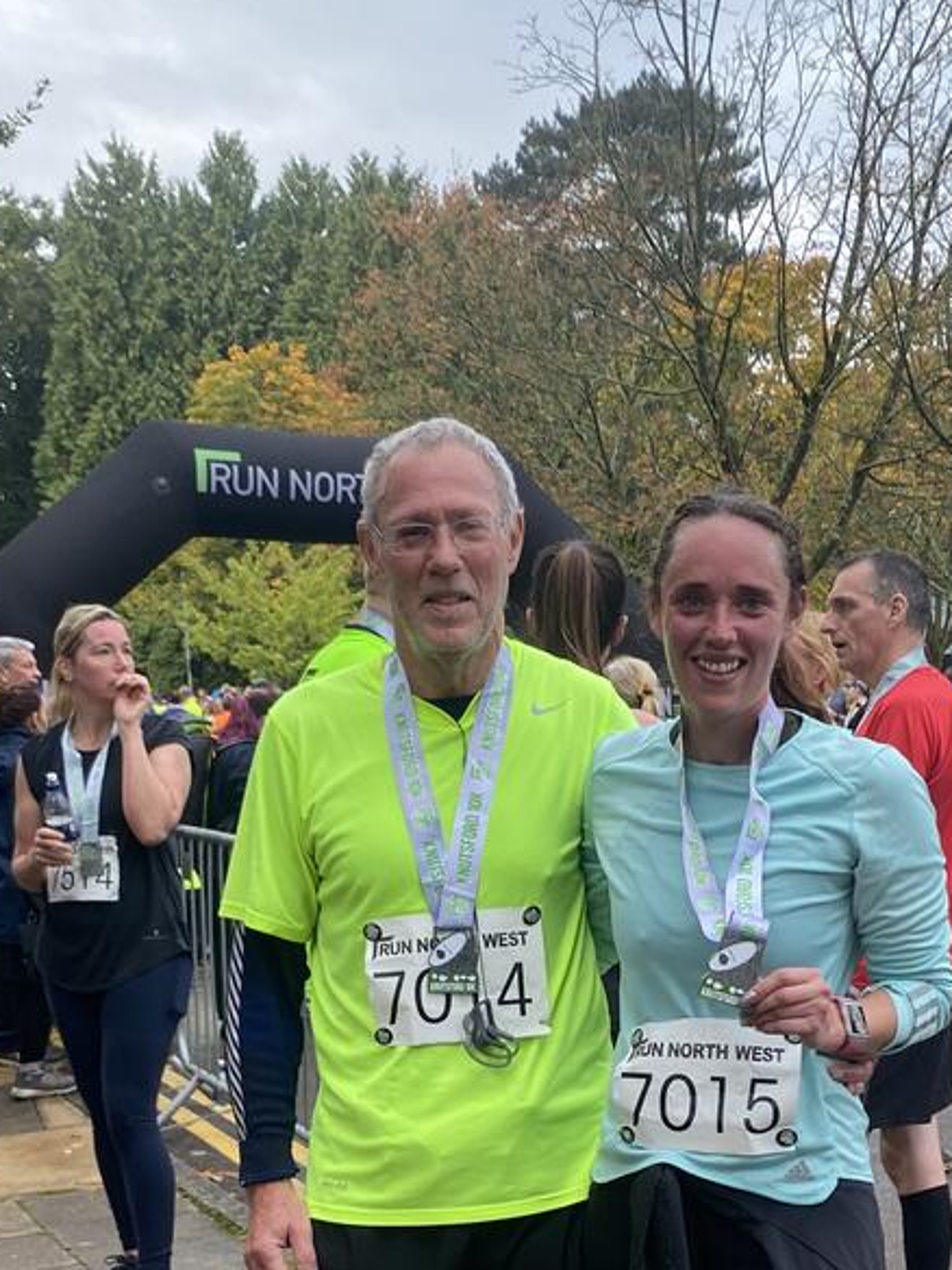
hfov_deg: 25.6
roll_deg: +0.5
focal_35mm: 57
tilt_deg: -10.3
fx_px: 2090
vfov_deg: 32.4
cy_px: 1098
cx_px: 593
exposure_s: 1/147
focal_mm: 4.25
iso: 32
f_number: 1.8
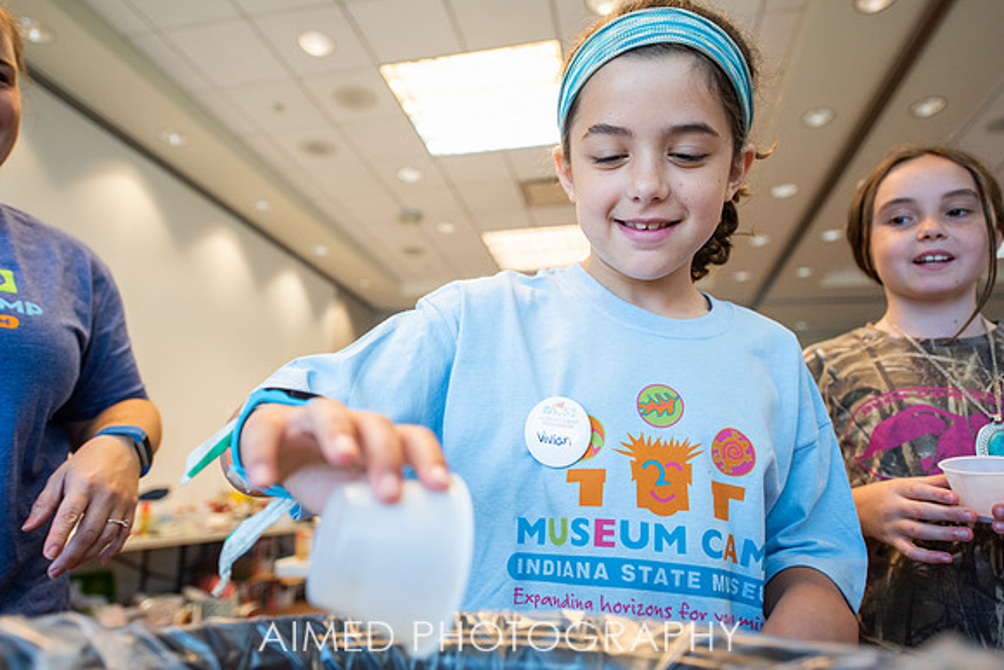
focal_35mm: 24
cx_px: 502
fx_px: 669
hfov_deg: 73.7
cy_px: 335
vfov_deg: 53.2
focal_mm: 24
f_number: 2.8
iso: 800
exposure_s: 1/320
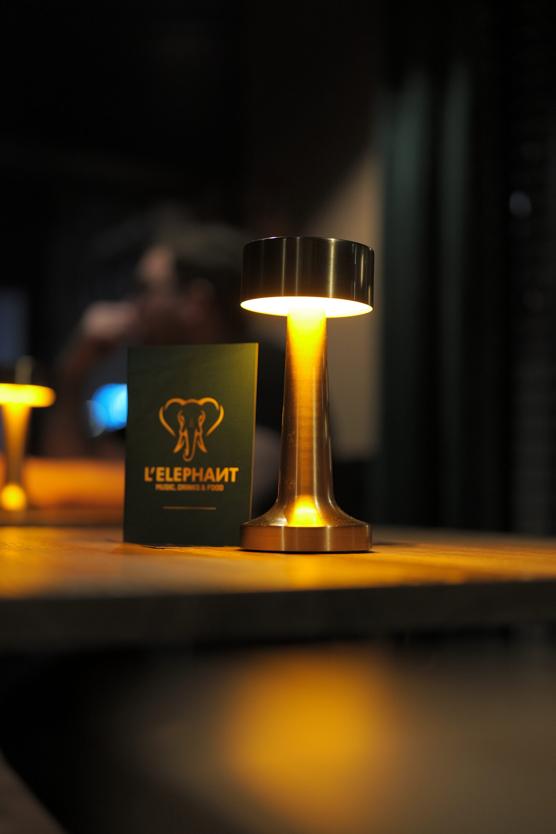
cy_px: 417
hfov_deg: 27.0
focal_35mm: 50
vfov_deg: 39.6
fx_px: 1158
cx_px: 278
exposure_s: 1/100
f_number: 1.8
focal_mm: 50
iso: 1600
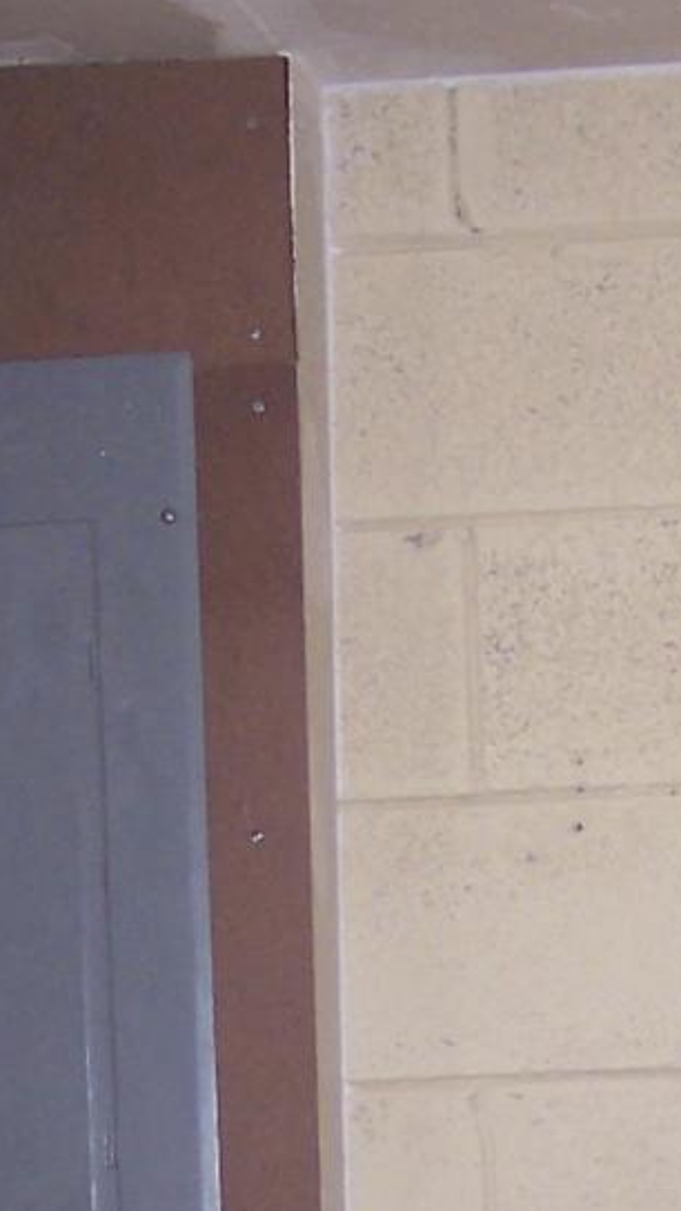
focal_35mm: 152
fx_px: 4880
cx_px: 506
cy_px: 1616
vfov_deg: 13.6
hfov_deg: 8.0
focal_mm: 8
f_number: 2.8
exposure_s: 1/30
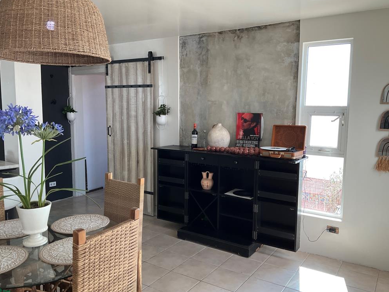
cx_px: 194
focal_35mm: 30
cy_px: 145
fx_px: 337
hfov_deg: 60.0
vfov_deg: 46.8
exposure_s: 1/120
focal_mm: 3
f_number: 1.8
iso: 32
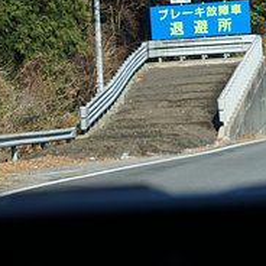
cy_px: 34
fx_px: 1747
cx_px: 244
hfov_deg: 8.7
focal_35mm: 201
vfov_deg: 8.7
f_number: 5.6
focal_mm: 85
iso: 100
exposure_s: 1/160
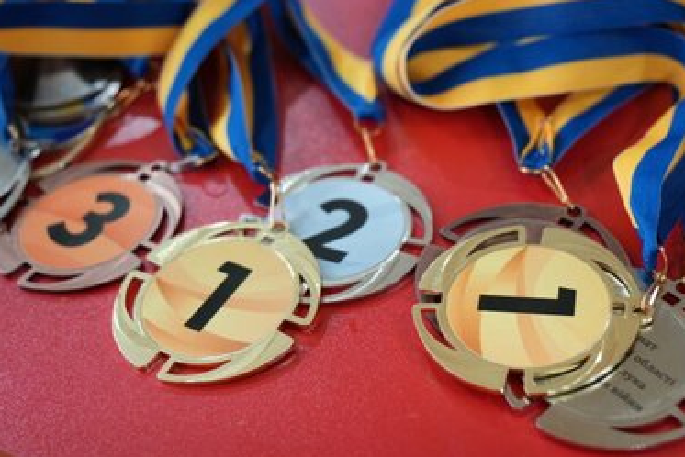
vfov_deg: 29.9
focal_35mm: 45
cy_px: 241
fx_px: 857
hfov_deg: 43.6
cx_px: 364
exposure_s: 1/80
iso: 640
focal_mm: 28
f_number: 2.8
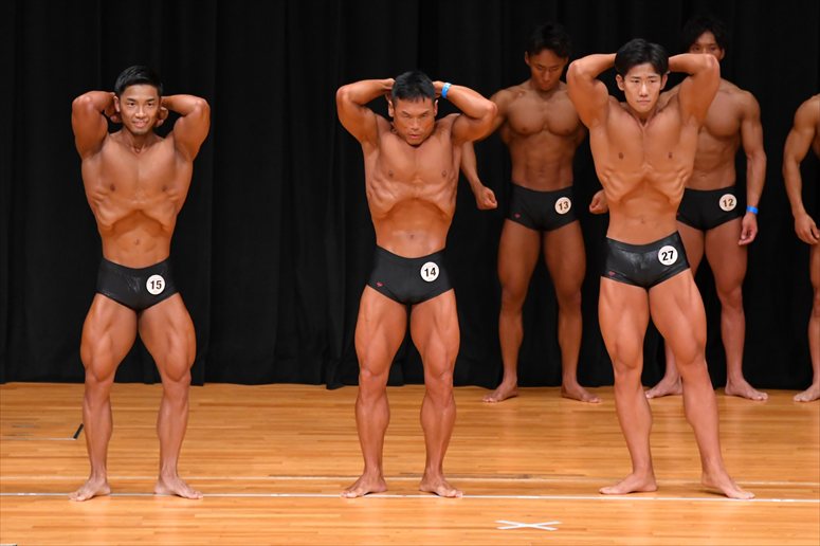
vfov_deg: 5.4
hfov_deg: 8.1
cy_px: 273
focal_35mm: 255
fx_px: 5806
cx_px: 410
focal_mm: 170
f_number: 5.6
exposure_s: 1/400
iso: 4000
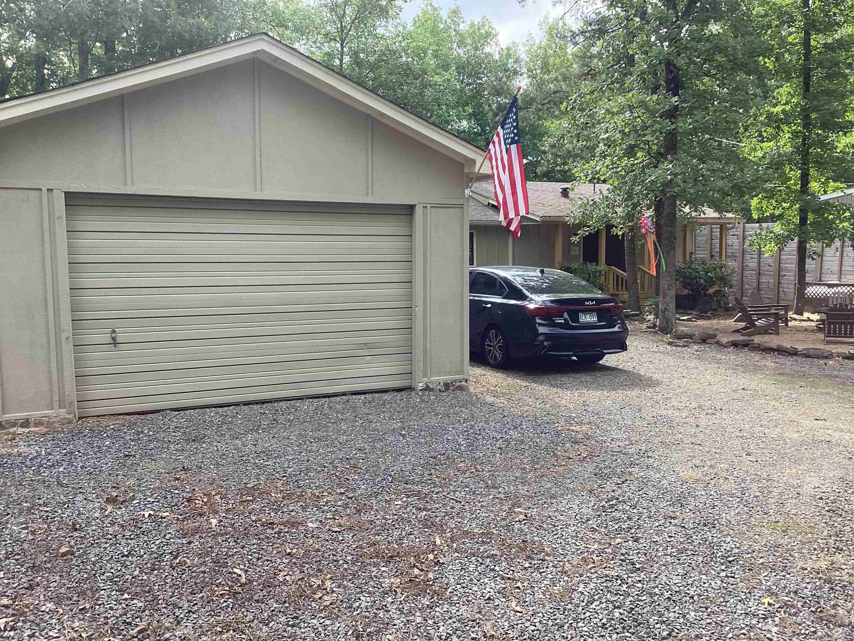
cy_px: 320
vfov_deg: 45.4
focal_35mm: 31
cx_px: 427
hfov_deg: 58.4
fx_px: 765
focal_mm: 3.3
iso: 25
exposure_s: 1/326
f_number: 2.4
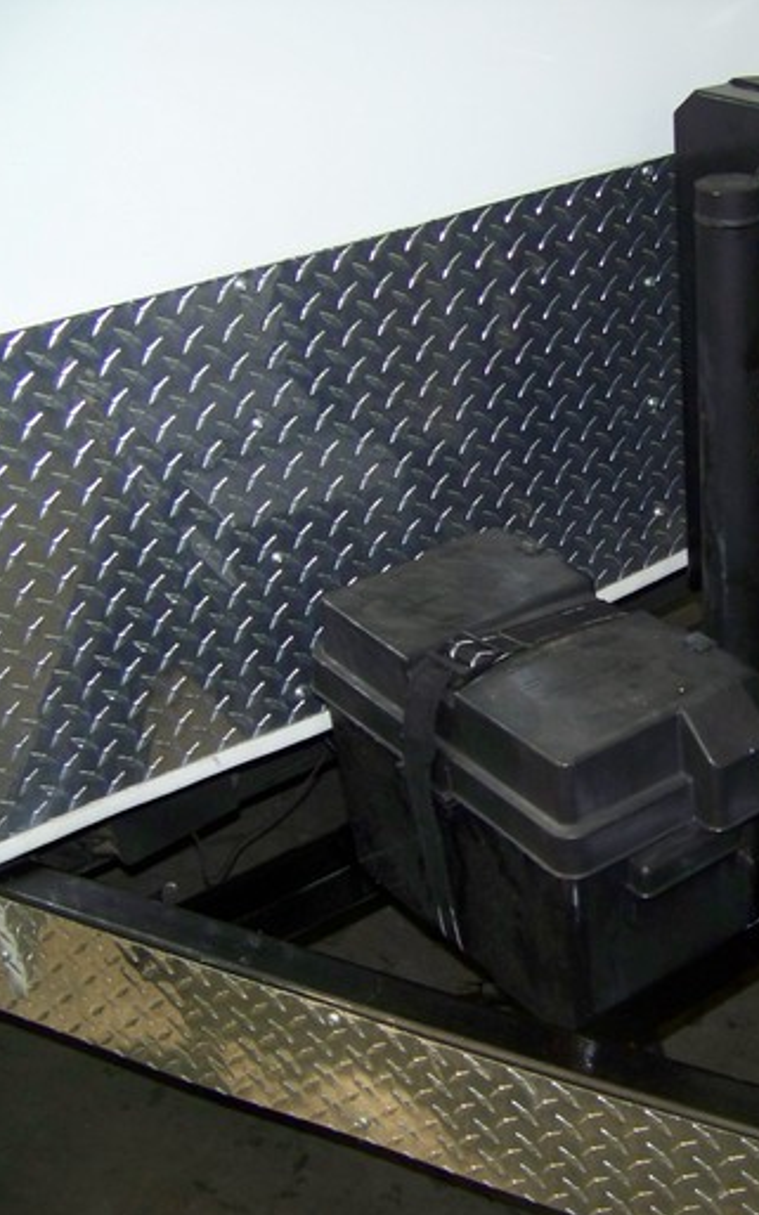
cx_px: 742
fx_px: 1722
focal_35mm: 52
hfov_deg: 23.9
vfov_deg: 38.9
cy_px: 616
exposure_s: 1/30
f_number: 2.8
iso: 200
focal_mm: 5.85
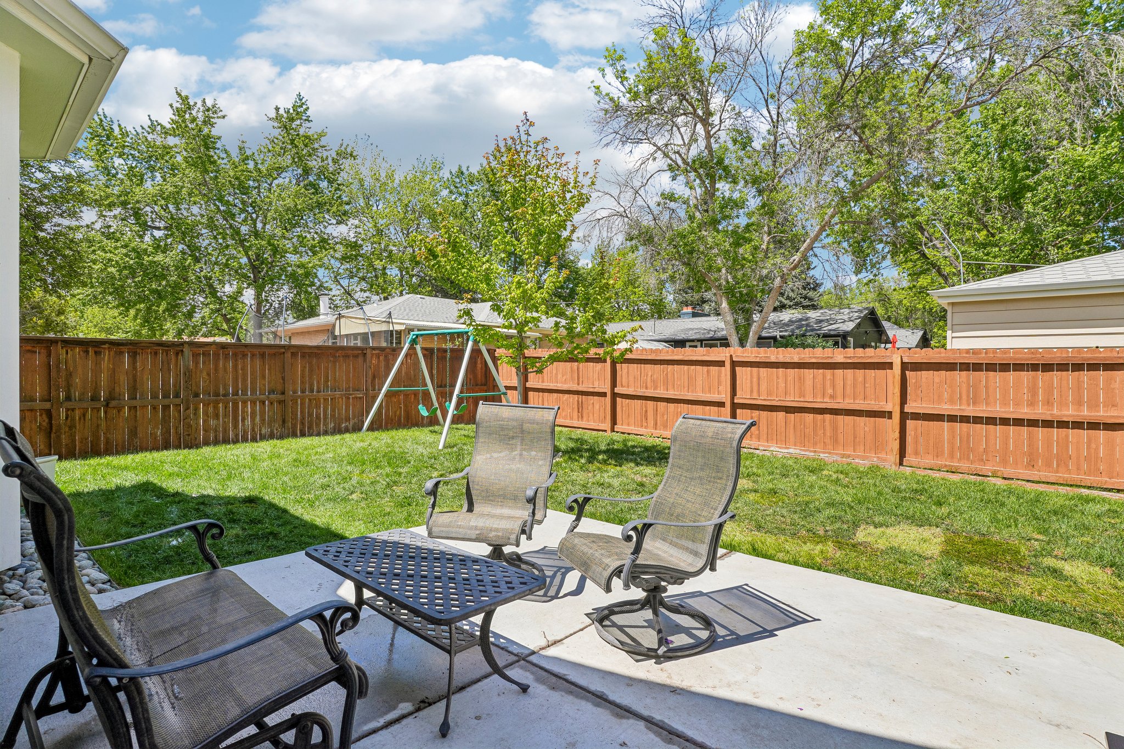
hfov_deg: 95.0
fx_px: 515
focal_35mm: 16
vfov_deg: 72.0
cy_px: 374
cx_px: 562
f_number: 8
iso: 100
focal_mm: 11
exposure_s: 1/350
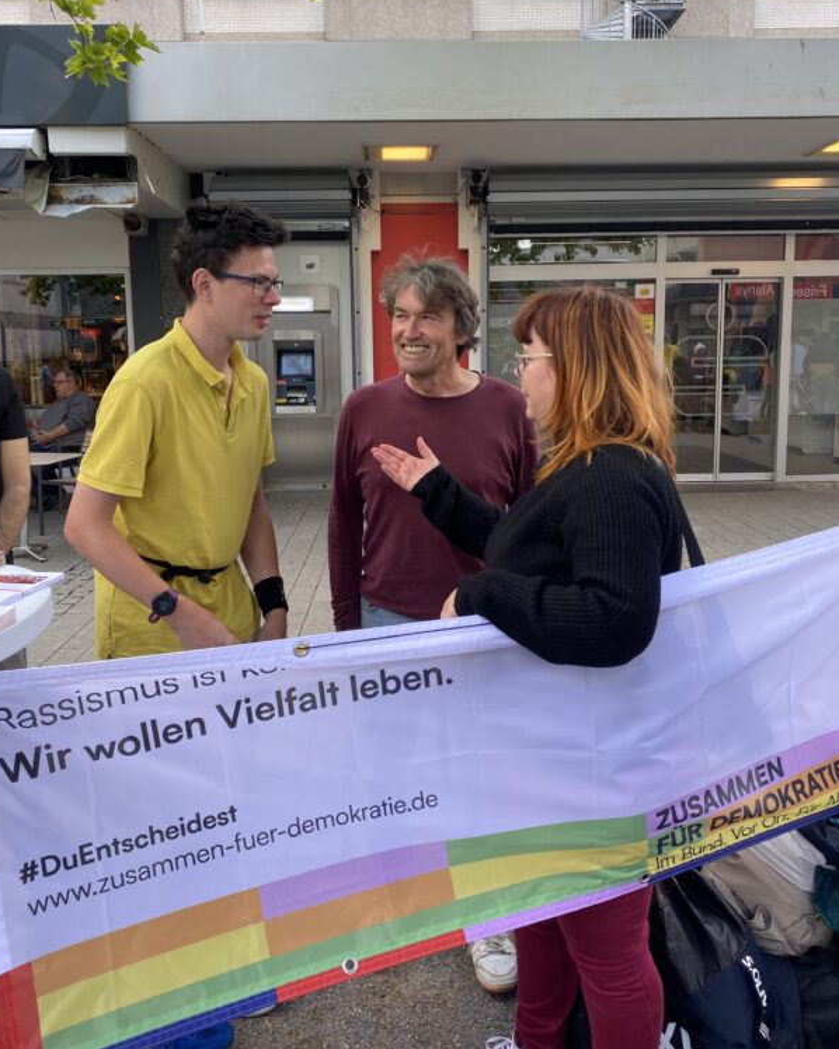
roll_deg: -1.7
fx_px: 869
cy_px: 475
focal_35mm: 28
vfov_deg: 62.1
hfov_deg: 51.5
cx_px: 415
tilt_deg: -6.4
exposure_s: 1/176
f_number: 1.8
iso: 32
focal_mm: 4.25
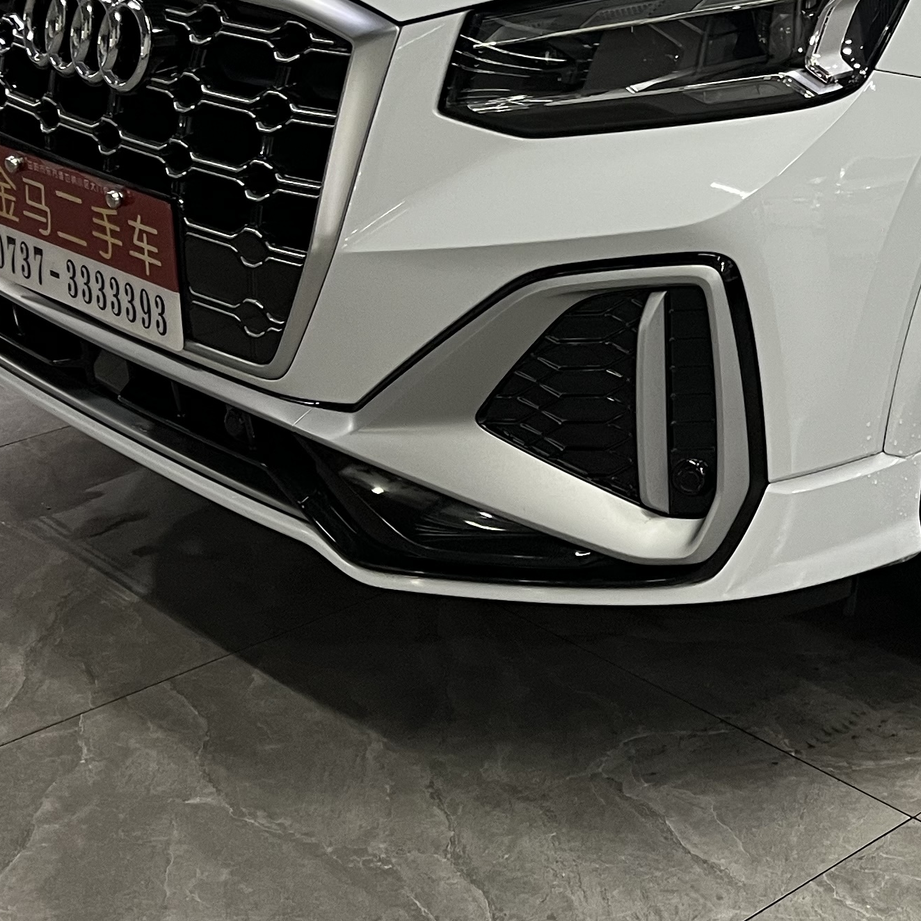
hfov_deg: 23.4
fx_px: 2107
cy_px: -30
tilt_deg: -11.3
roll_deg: -0.5
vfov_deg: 23.5
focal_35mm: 70
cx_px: 959
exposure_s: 1/50
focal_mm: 5.1
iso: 160
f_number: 1.6
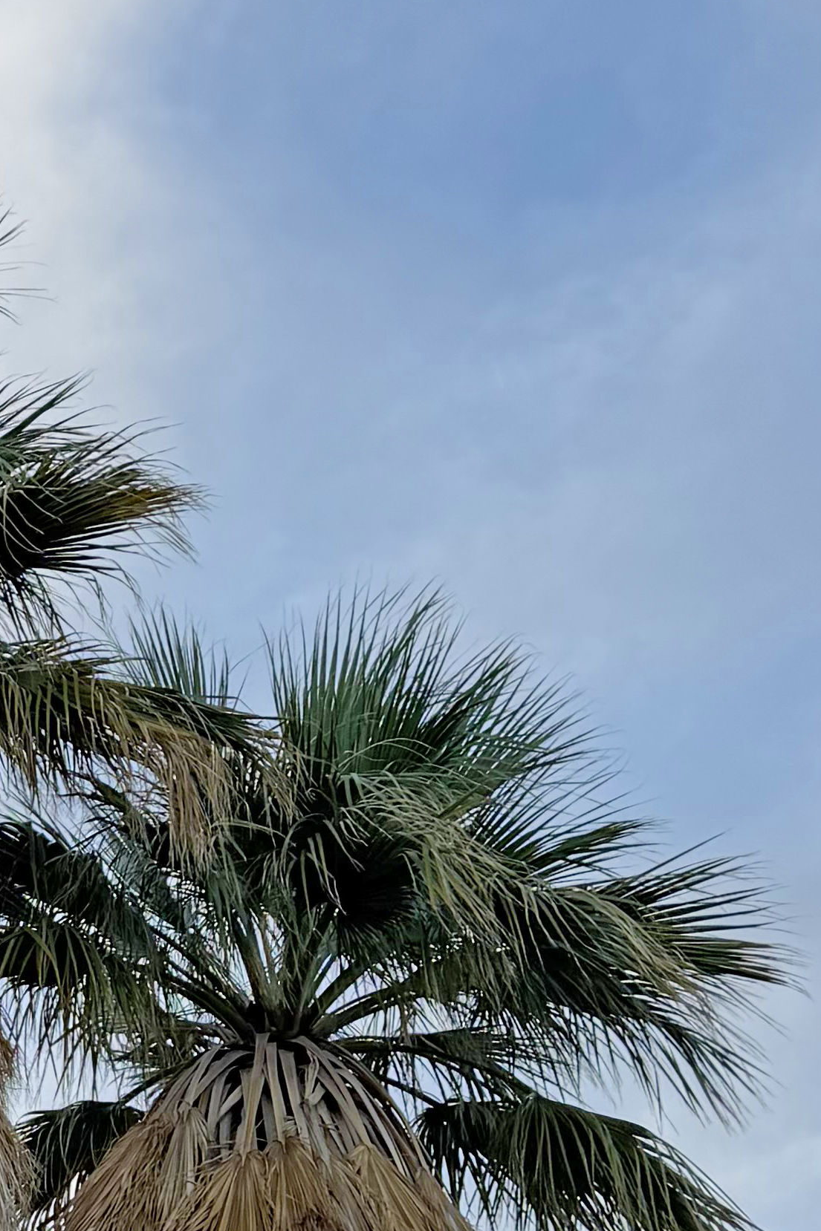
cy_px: 905
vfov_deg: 23.4
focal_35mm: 86
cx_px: -230
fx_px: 2942
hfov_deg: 15.2
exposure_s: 1/2299
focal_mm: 6.76
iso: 80
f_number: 1.78
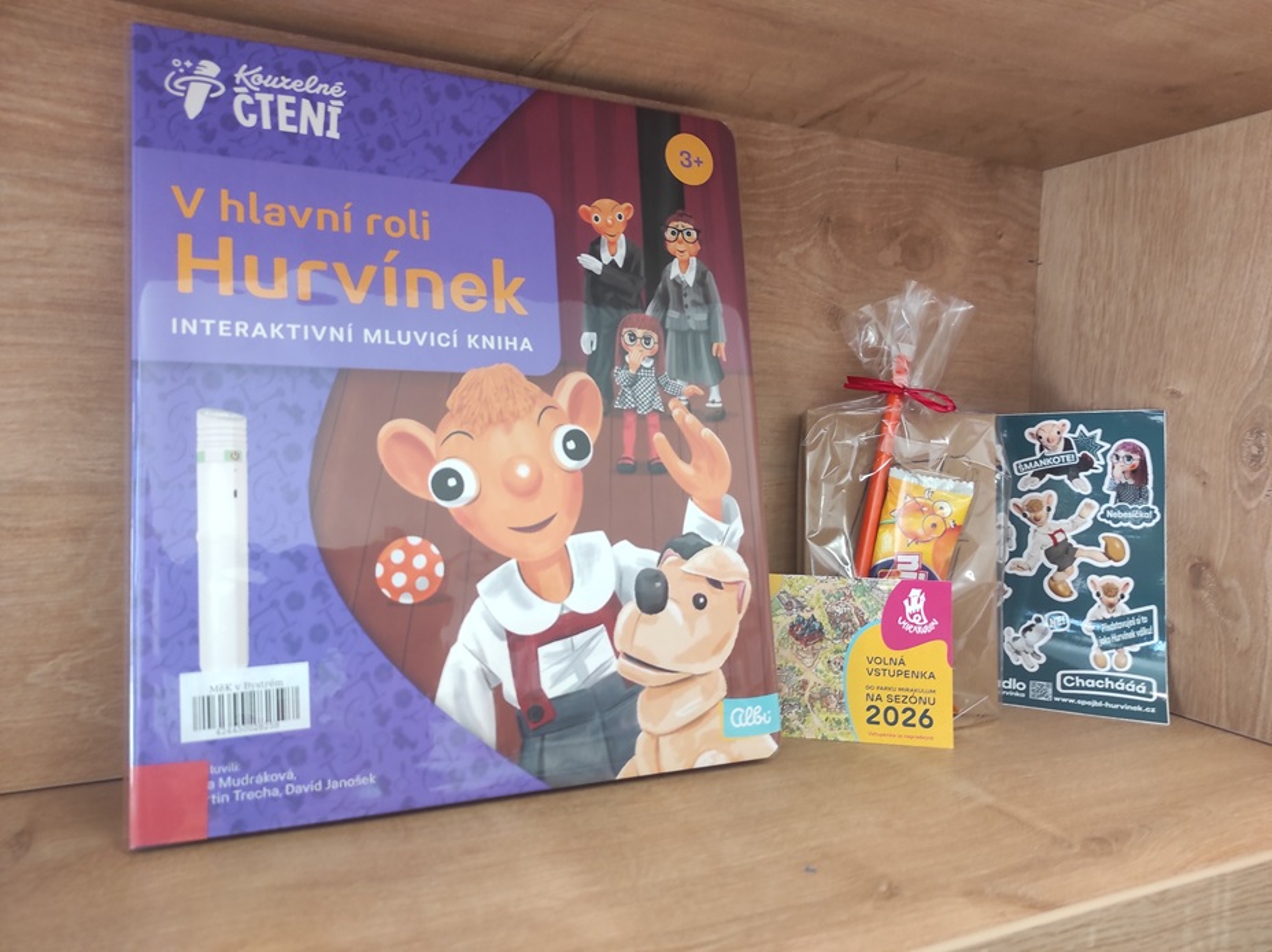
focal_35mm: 25
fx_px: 918
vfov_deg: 54.8
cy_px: 476
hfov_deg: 69.4
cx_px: 636
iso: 313
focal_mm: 5.43
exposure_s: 1/50
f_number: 1.89
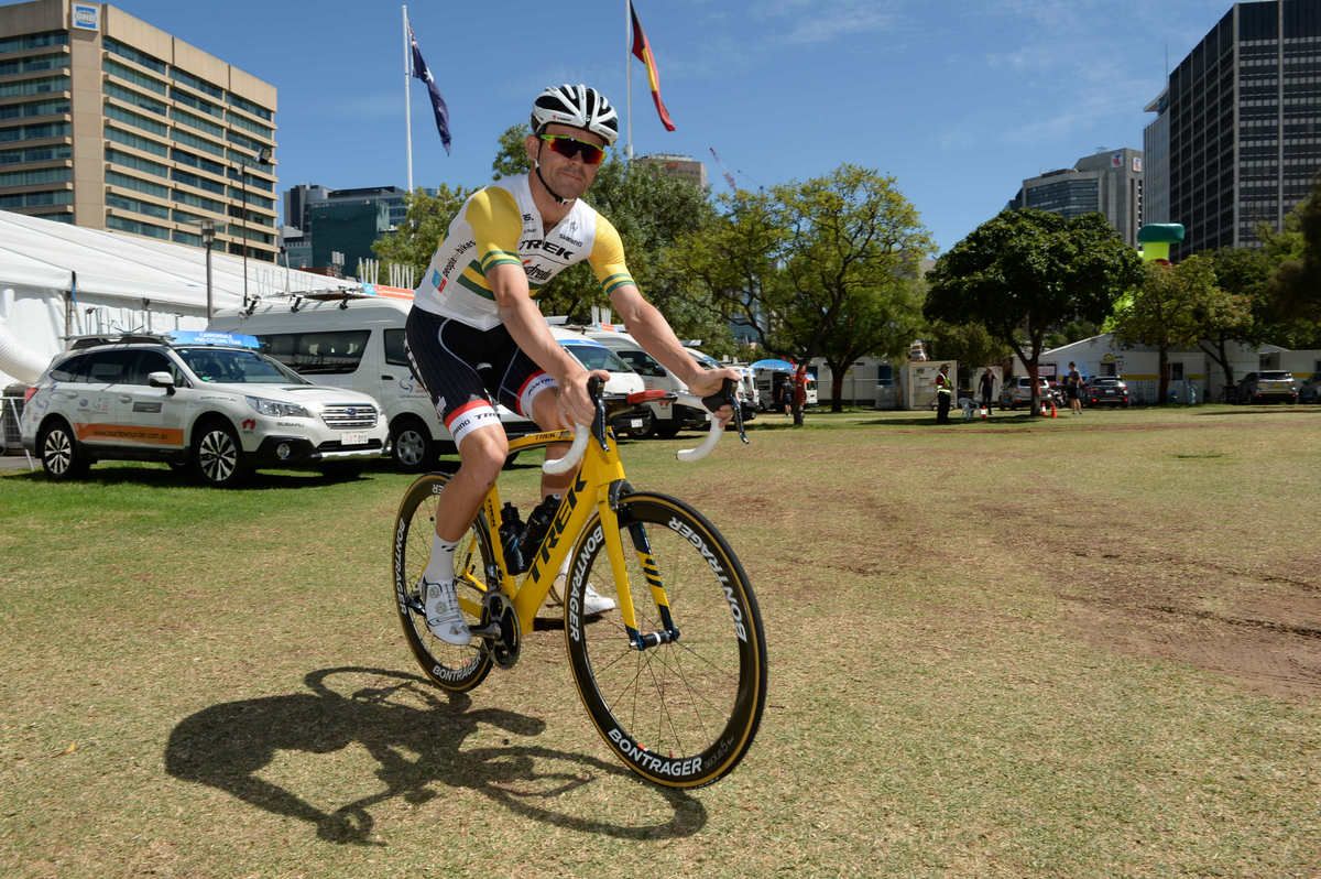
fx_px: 953
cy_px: 440
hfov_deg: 69.4
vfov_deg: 49.5
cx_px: 660
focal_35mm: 26
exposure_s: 1/250
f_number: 13
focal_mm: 26
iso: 200
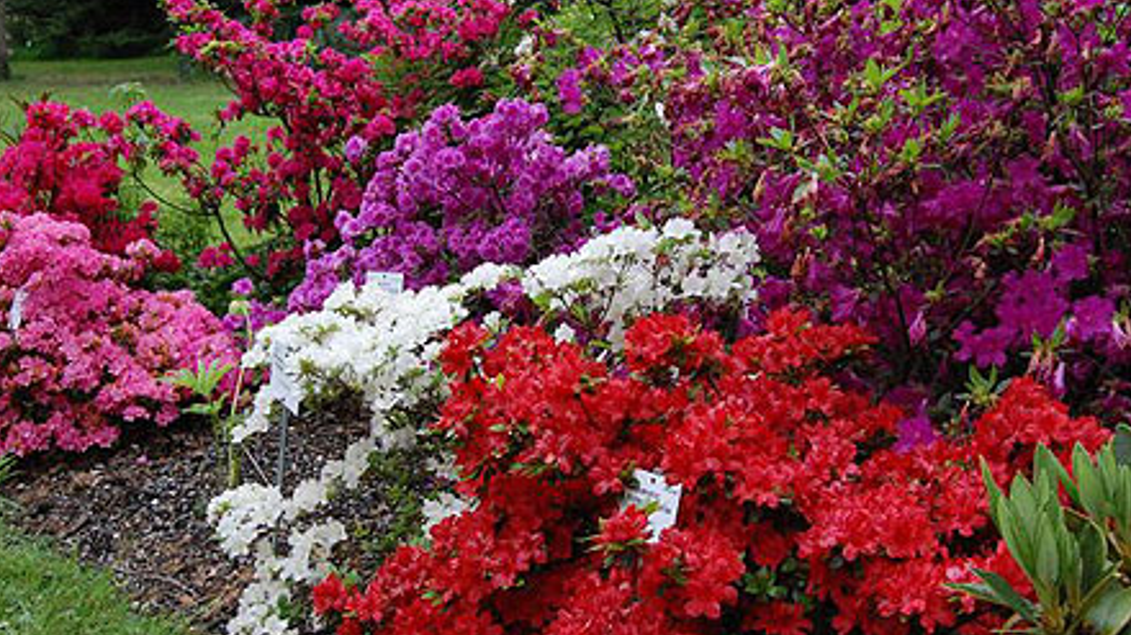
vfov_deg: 26.5
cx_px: 563
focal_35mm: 45
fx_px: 1349
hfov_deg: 45.5
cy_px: 306
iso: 1600
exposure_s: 1/400
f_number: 10
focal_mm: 28
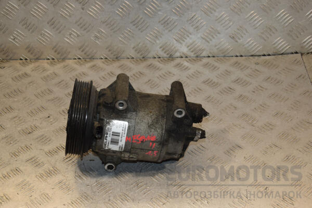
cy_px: 104
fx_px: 520
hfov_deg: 33.4
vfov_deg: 22.6
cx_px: 156
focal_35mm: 60
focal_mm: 40
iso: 800
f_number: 6.3
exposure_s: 1/200
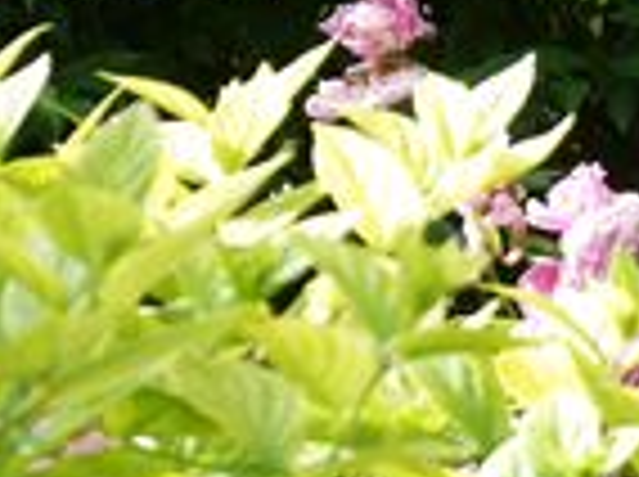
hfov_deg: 4.9
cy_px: 796
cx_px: 1148
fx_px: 7316
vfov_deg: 3.7
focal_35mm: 397
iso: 100
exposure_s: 1/80
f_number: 5.6
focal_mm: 44
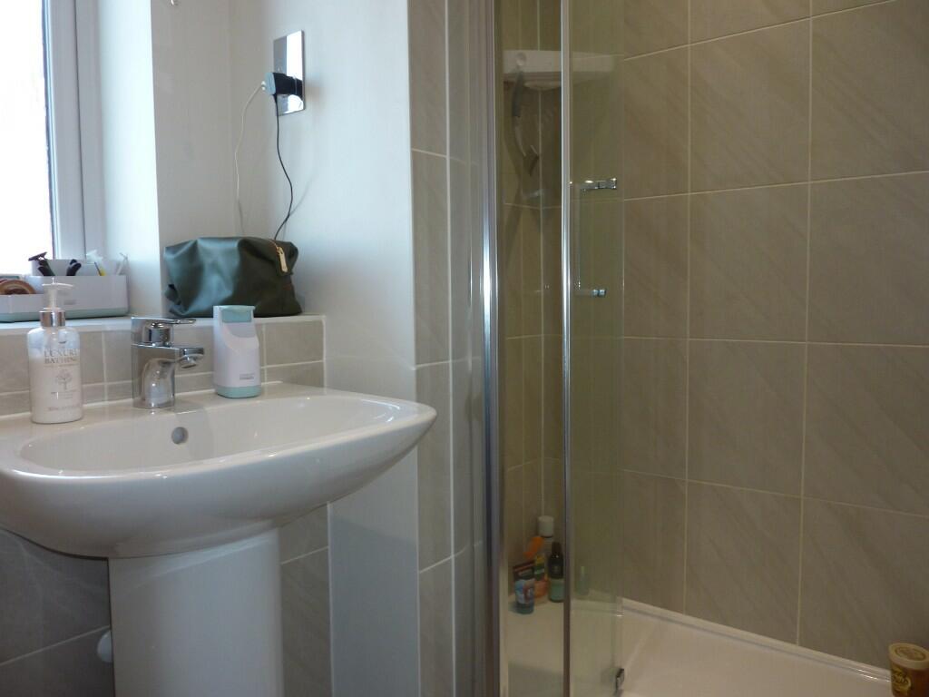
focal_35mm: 25
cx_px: 464
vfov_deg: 54.9
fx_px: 671
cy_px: 348
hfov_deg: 69.4
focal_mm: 4.1
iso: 100
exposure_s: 1/30
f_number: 3.3
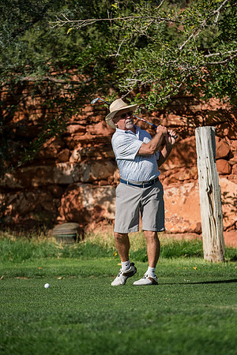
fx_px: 859
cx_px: 118
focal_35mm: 87
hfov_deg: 15.7
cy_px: 178
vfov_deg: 23.4
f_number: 2.8
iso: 320
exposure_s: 1/4000
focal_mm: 87
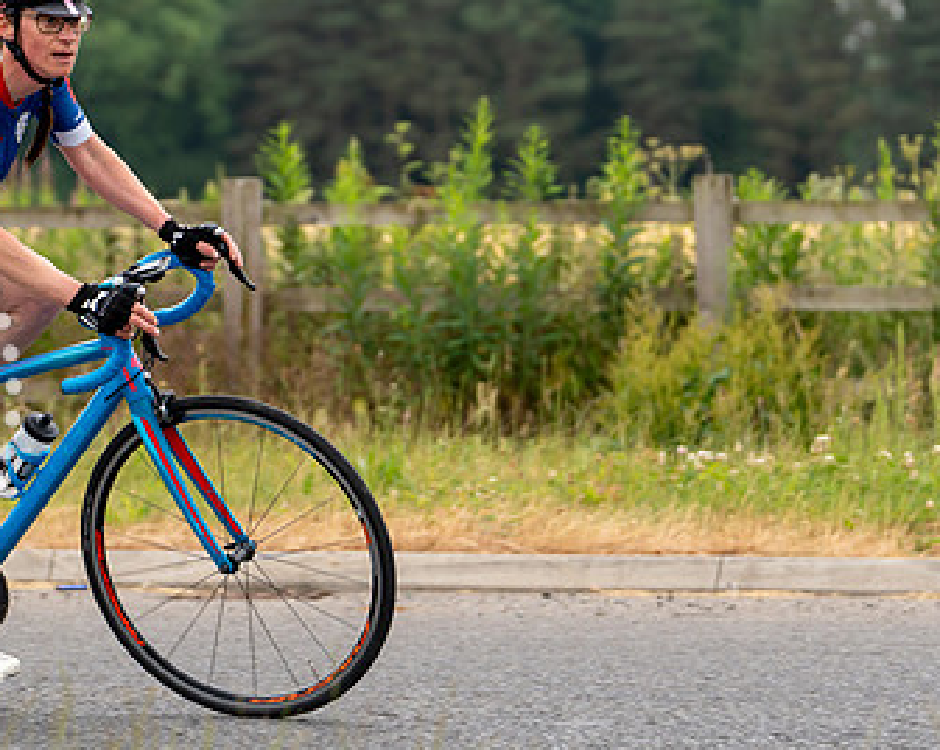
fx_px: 6502
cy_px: 66
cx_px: 57
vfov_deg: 6.6
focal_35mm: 234
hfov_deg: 8.2
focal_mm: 108
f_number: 3.2
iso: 160
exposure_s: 1/800
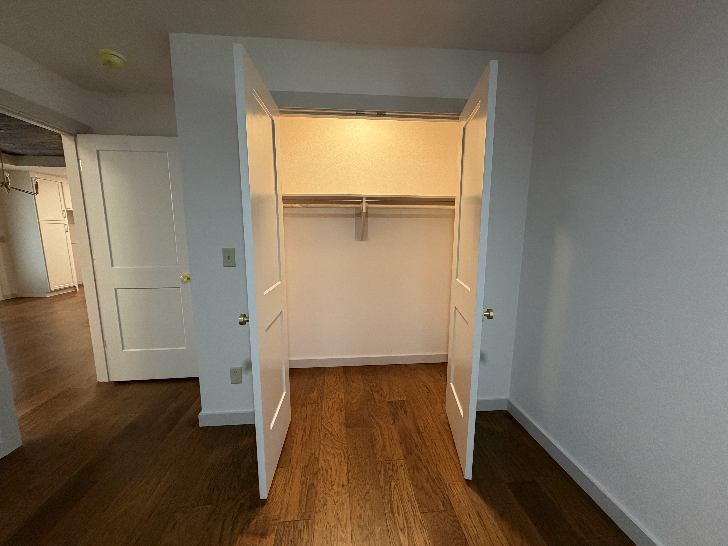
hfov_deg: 102.1
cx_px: 364
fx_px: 294
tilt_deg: -7.9
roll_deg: +0.7
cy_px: 273
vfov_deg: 85.7
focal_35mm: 14
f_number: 2.2
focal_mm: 2.22
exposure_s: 1/60
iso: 500
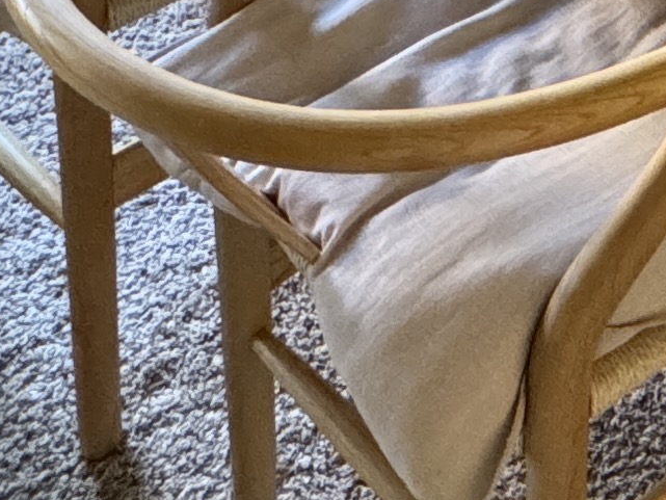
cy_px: -521
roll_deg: -2.7
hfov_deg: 18.5
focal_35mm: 88
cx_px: 1122
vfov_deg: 14.0
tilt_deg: -26.4
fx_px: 1693
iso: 500
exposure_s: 1/60
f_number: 2.2
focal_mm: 2.22
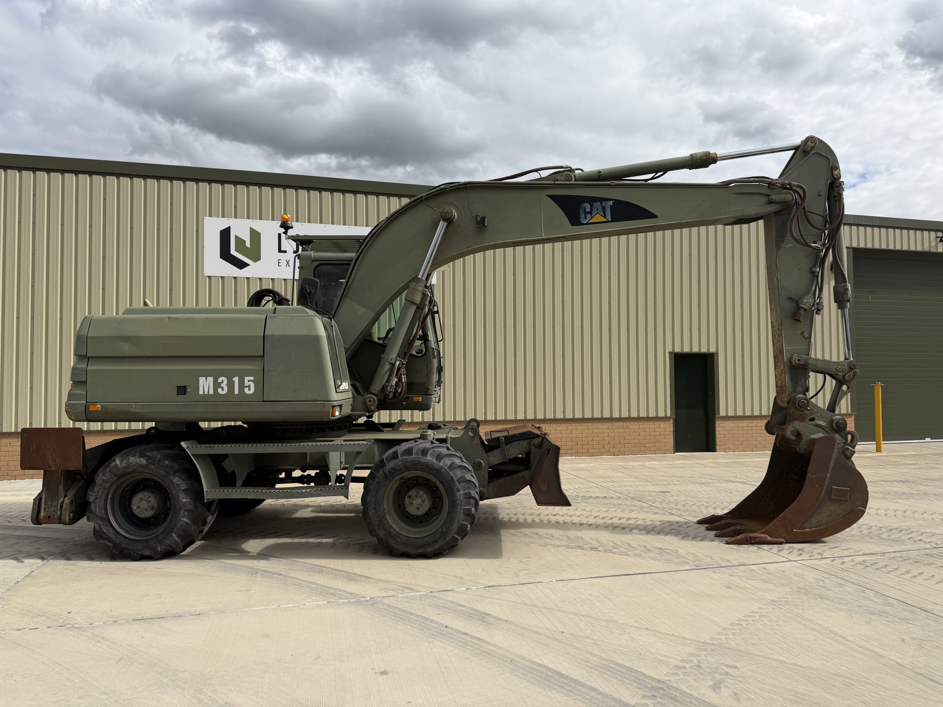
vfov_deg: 56.8
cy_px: 354
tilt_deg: +3.0
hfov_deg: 71.6
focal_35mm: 24
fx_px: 654
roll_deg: -1.0
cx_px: 472
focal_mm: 6.76
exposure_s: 1/5714
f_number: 1.78
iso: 80
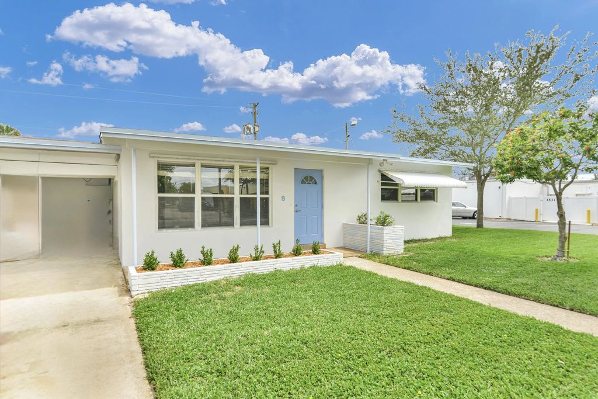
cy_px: 200
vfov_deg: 61.9
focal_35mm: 20
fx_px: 332
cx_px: 299
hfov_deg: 84.0
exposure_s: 1/500
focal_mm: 20
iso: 200
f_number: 8
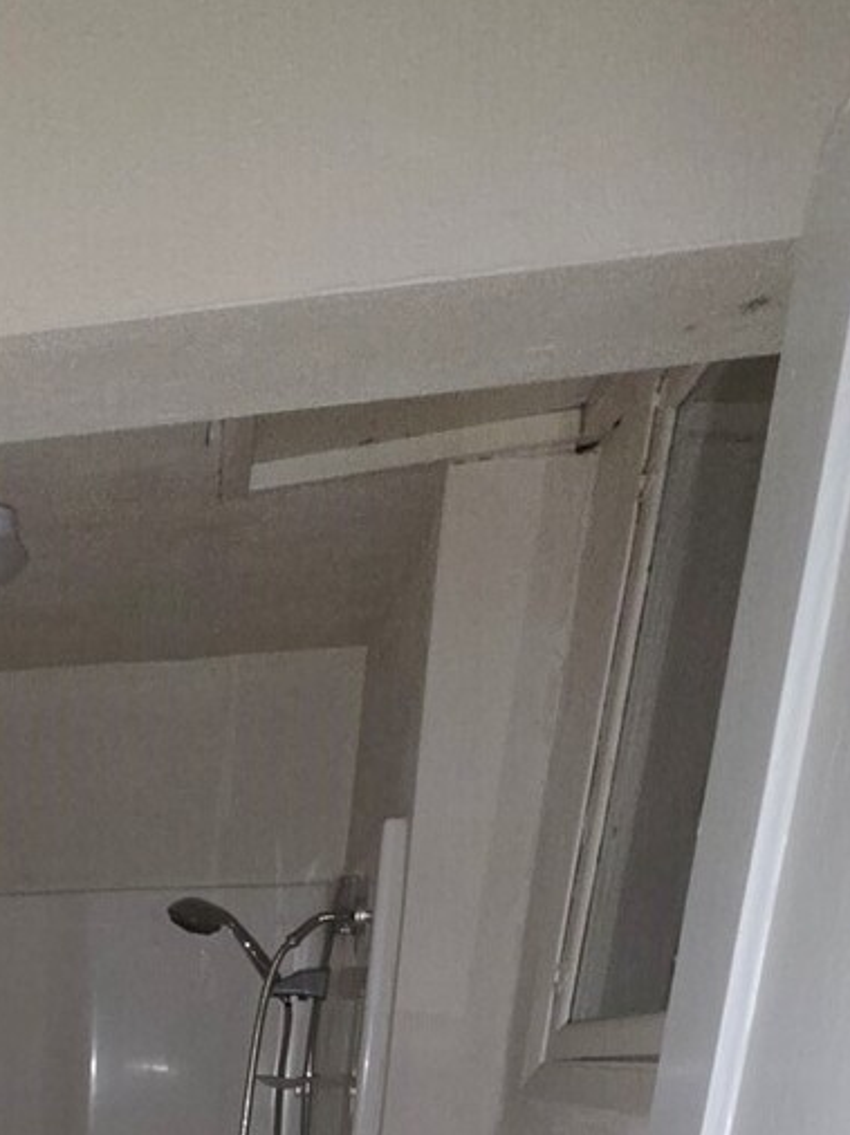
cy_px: 1462
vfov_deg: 35.2
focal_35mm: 37
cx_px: -128
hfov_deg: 32.9
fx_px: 1212
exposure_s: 1/50
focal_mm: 2.2
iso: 160
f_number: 1.9
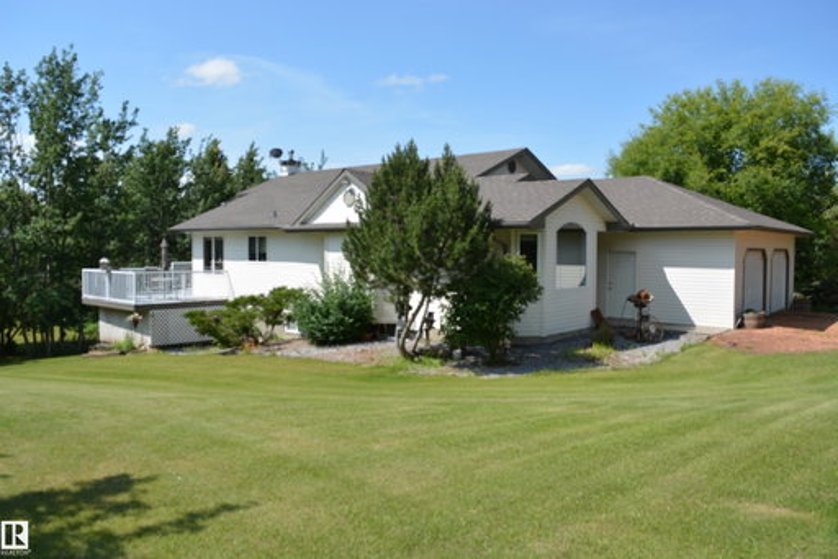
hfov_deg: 67.4
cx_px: 419
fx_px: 629
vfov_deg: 48.0
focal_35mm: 27
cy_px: 280
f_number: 8
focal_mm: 18
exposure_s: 1/250
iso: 100
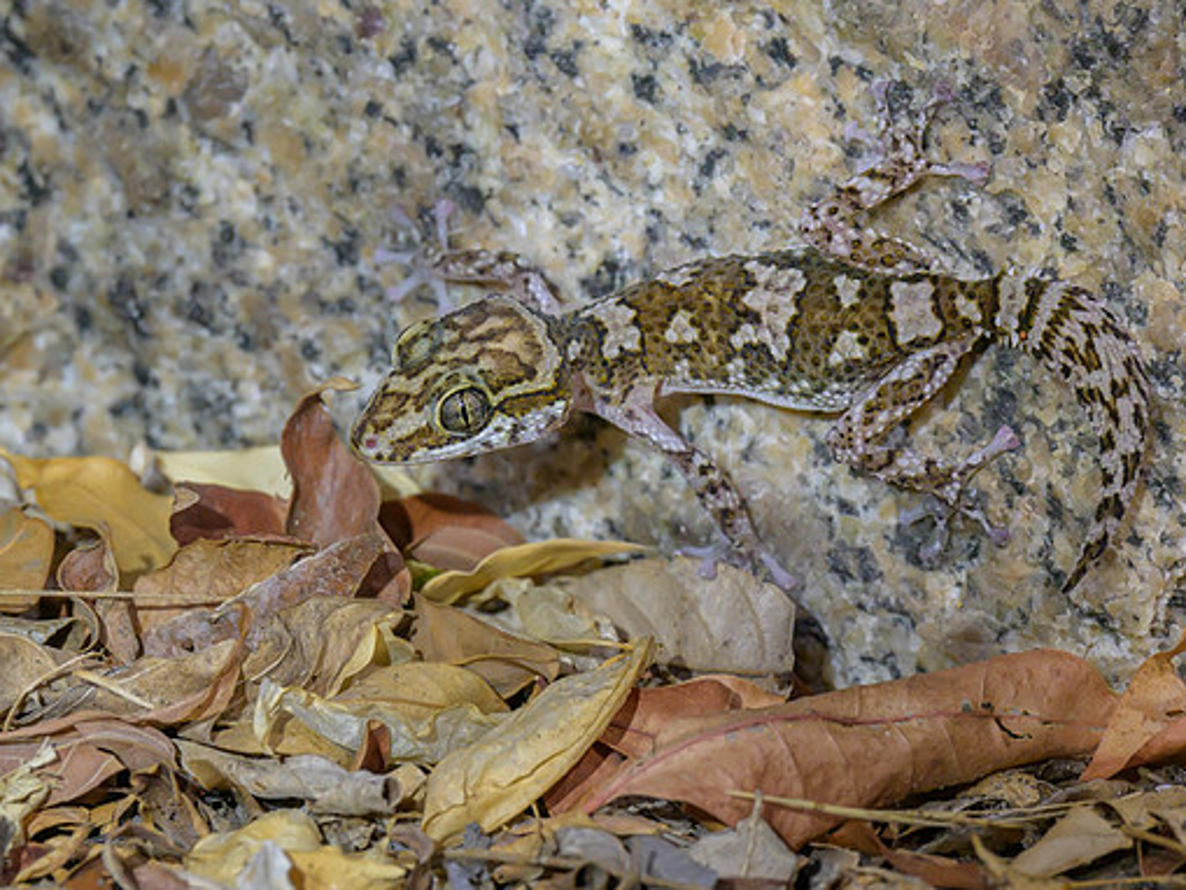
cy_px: 278
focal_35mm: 251
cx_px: 471
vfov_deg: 5.9
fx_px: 8602
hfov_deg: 7.9
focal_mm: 150
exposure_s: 1/160
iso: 2000
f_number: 9
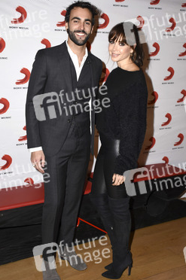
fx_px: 338
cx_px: 93
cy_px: 141
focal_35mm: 44
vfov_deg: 45.0
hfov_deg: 30.7
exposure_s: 1/250
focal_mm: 27
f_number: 4.5
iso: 640
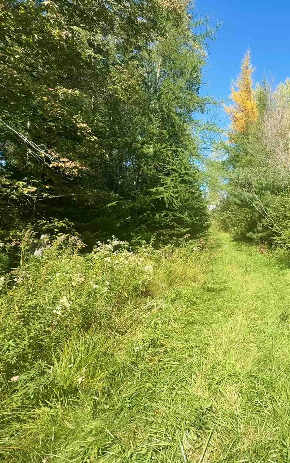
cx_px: 256
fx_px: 253
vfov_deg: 85.1
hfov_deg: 53.0
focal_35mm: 20
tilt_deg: +1.4
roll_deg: -1.6
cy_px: 230
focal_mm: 2.22
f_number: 2.2
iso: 50
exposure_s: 1/742
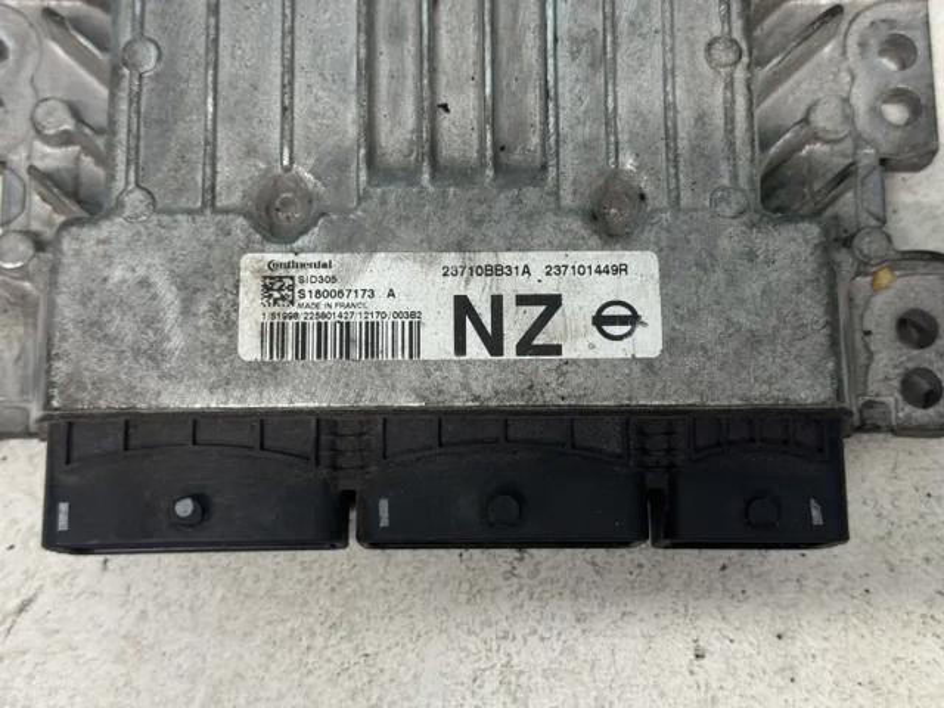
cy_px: 354
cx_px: 472
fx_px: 1309
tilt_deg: -78.5
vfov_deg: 30.3
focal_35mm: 48
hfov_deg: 39.7
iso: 80
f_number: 1.78
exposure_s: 1/50
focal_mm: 6.76
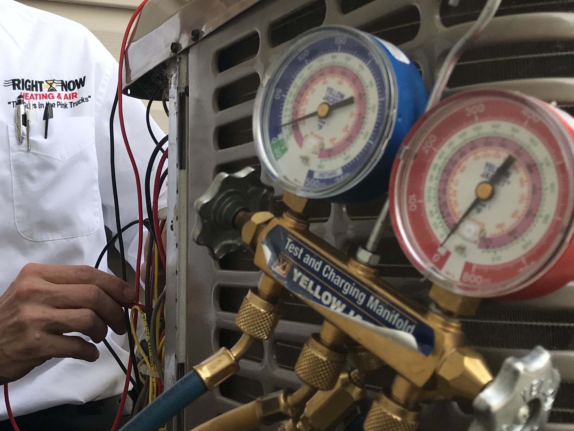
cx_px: 213
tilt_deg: +9.1
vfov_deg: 26.2
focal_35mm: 55
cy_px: 112
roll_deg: +0.1
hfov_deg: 34.7
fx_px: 912
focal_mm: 3.99
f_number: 1.8
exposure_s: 1/295
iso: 20
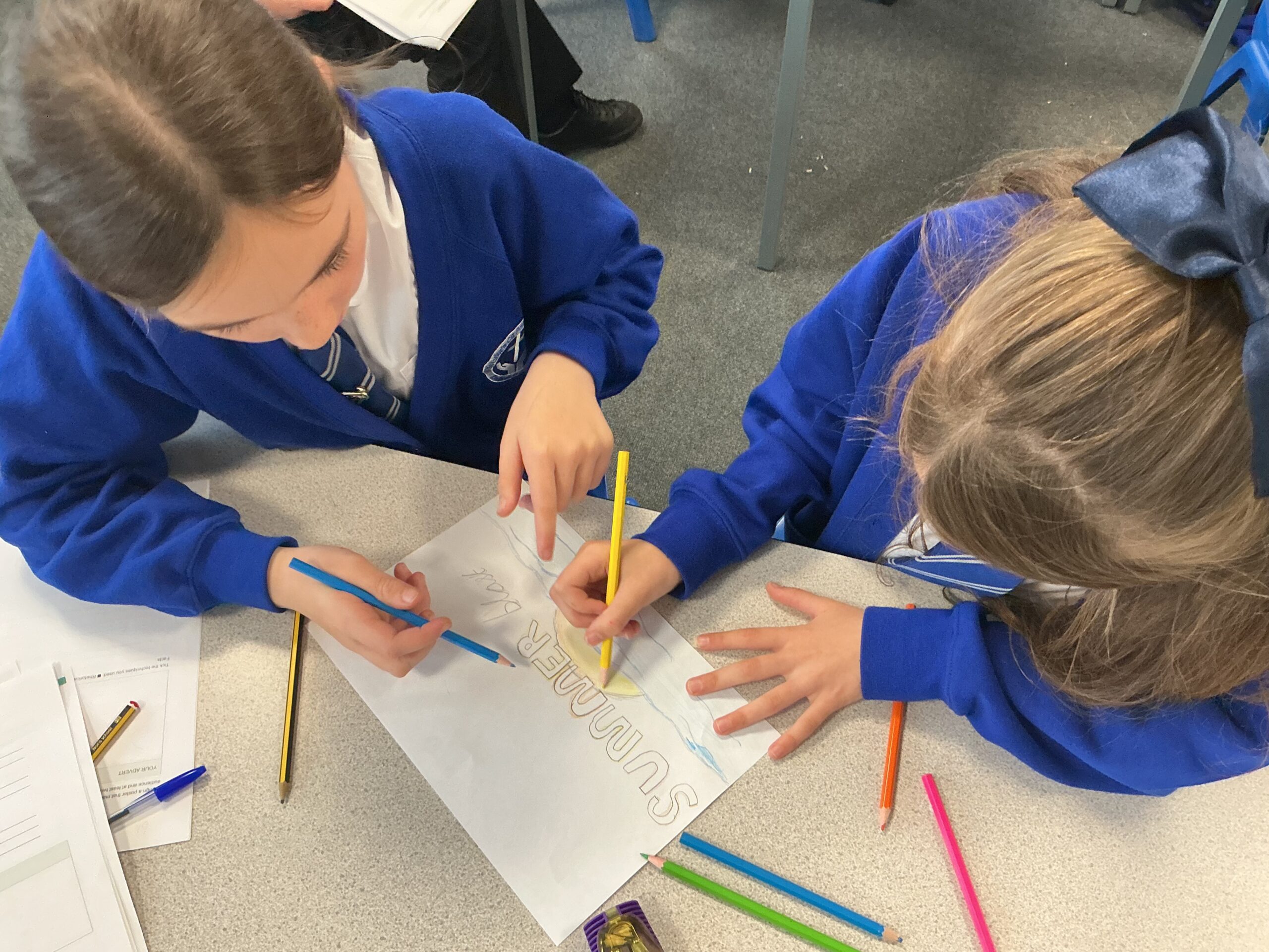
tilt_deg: -54.4
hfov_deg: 61.7
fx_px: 1063
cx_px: 634
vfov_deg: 48.2
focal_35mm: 29
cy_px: 476
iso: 125
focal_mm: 3
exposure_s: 1/60
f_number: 1.8
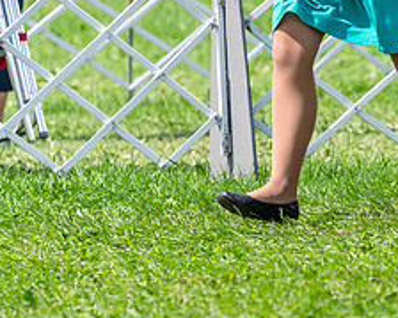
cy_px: -2
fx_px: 6287
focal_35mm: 534
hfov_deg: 3.6
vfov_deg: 2.9
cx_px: 497
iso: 100
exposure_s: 1/1000
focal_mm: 189
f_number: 4.5
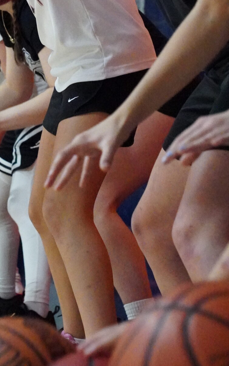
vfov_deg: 7.6
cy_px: 6
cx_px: -8
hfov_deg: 4.7
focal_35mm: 276
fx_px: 2757
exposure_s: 1/500
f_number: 5.6
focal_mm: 85
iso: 16000
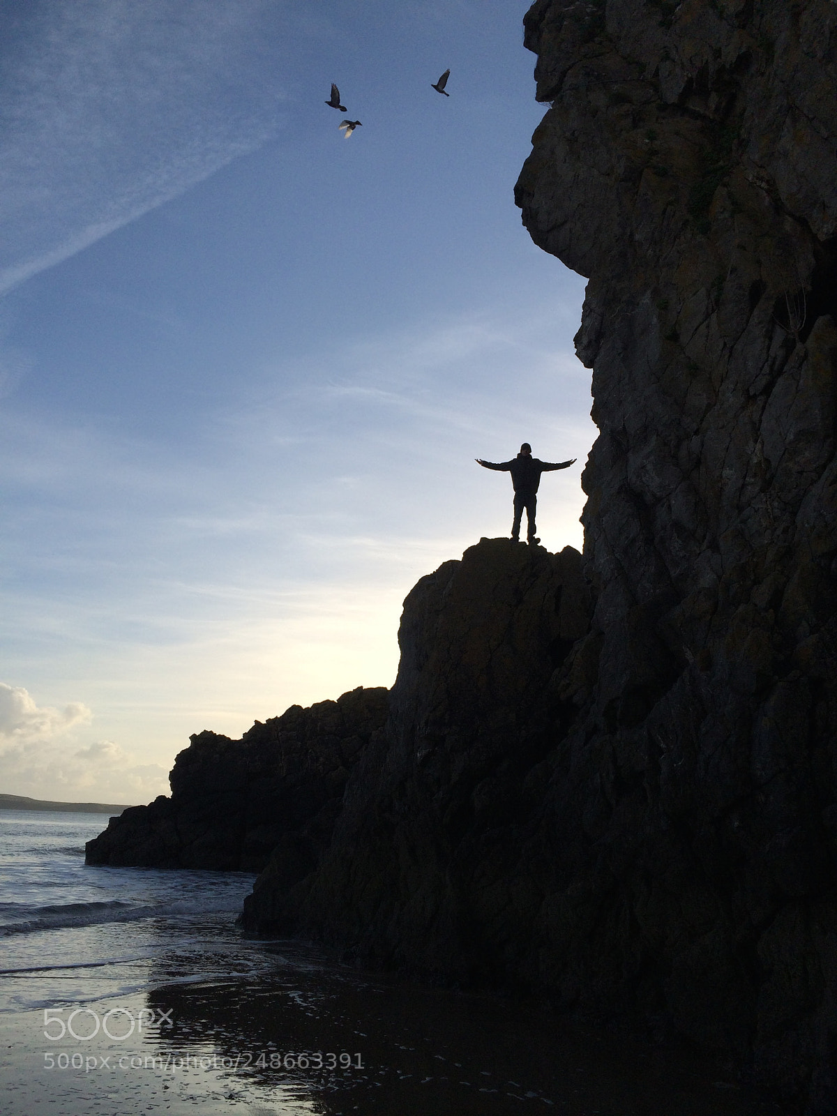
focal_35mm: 29
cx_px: 418
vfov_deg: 61.7
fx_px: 935
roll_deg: -2.8
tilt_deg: +13.2
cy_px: 558
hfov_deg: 48.2
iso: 32
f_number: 2.2
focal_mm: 4.15
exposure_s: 1/2933
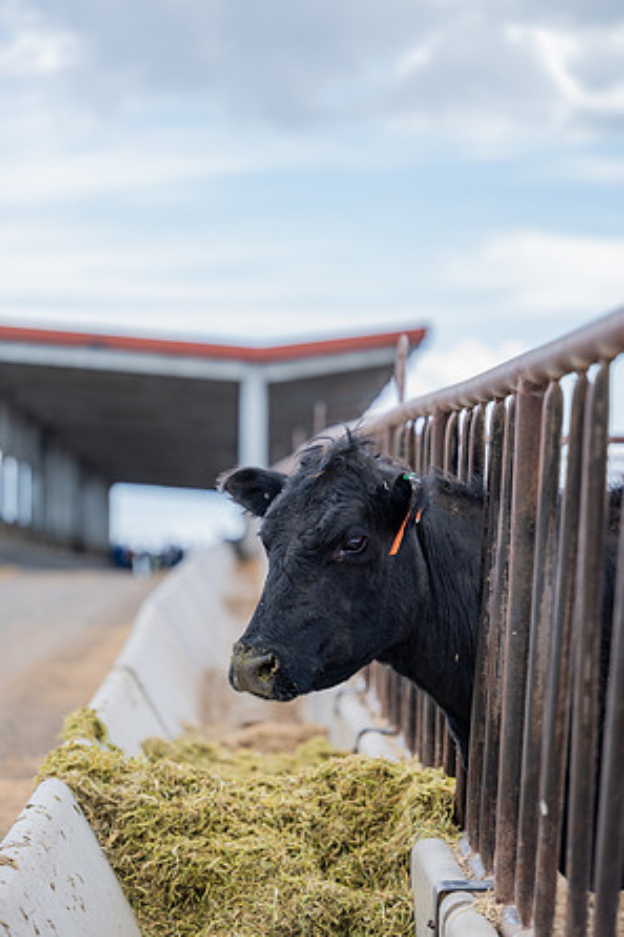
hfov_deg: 12.9
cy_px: 468
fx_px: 2758
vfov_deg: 19.3
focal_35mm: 106
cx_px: 313
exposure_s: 1/1000
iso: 125
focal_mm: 105
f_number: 2.8
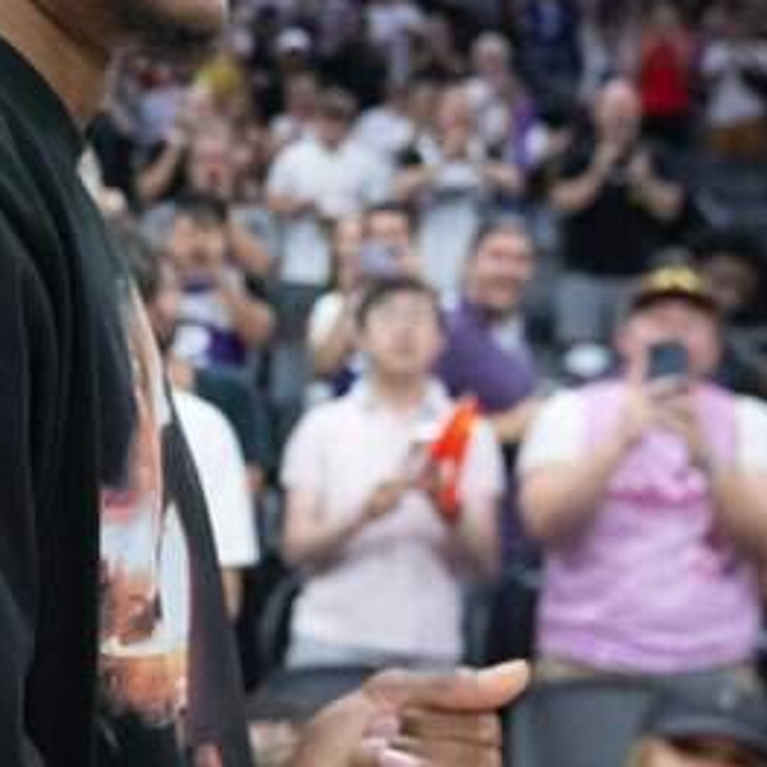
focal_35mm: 66
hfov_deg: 24.3
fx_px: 1655
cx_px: -82
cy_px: 303
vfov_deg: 26.0
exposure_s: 1/640
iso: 2000
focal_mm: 17
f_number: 2.8
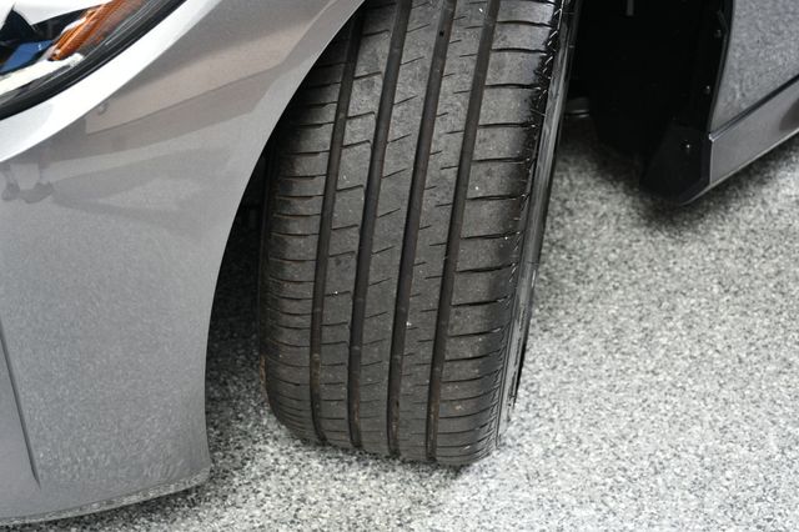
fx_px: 1486
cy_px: 266
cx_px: 400
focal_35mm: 67
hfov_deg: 30.1
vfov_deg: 20.3
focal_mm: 45
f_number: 5.6
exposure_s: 1/160
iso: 100
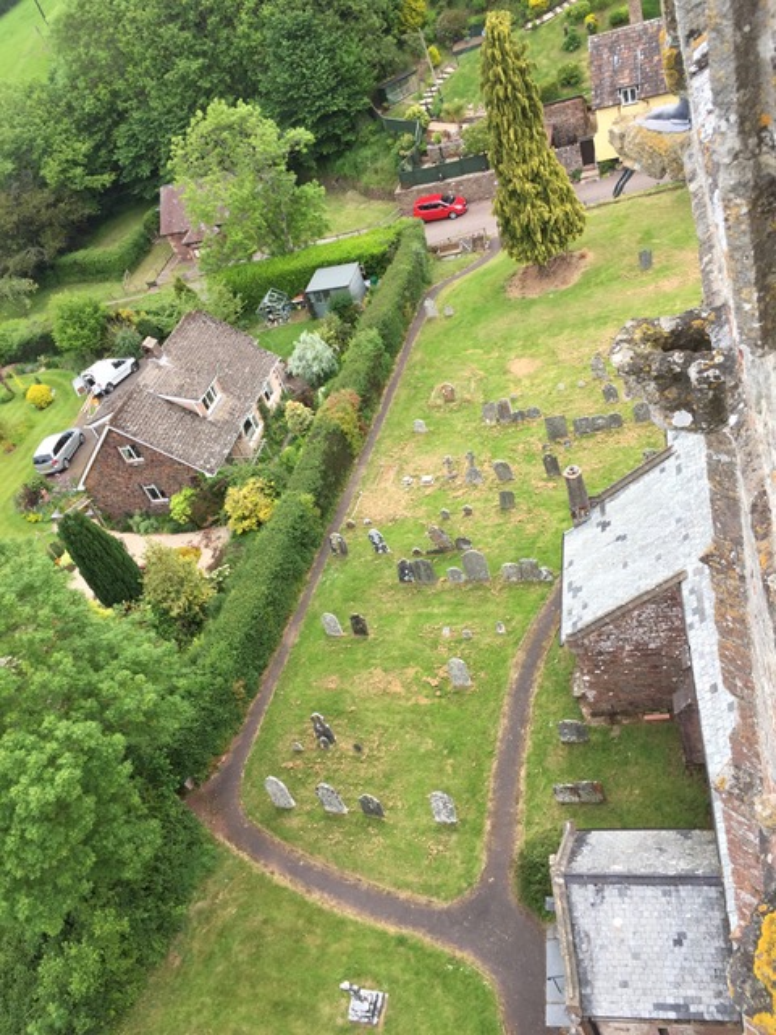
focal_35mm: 29
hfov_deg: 48.2
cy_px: 518
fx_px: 867
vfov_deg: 61.7
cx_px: 388
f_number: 2.2
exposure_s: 1/465
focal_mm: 4.15
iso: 32
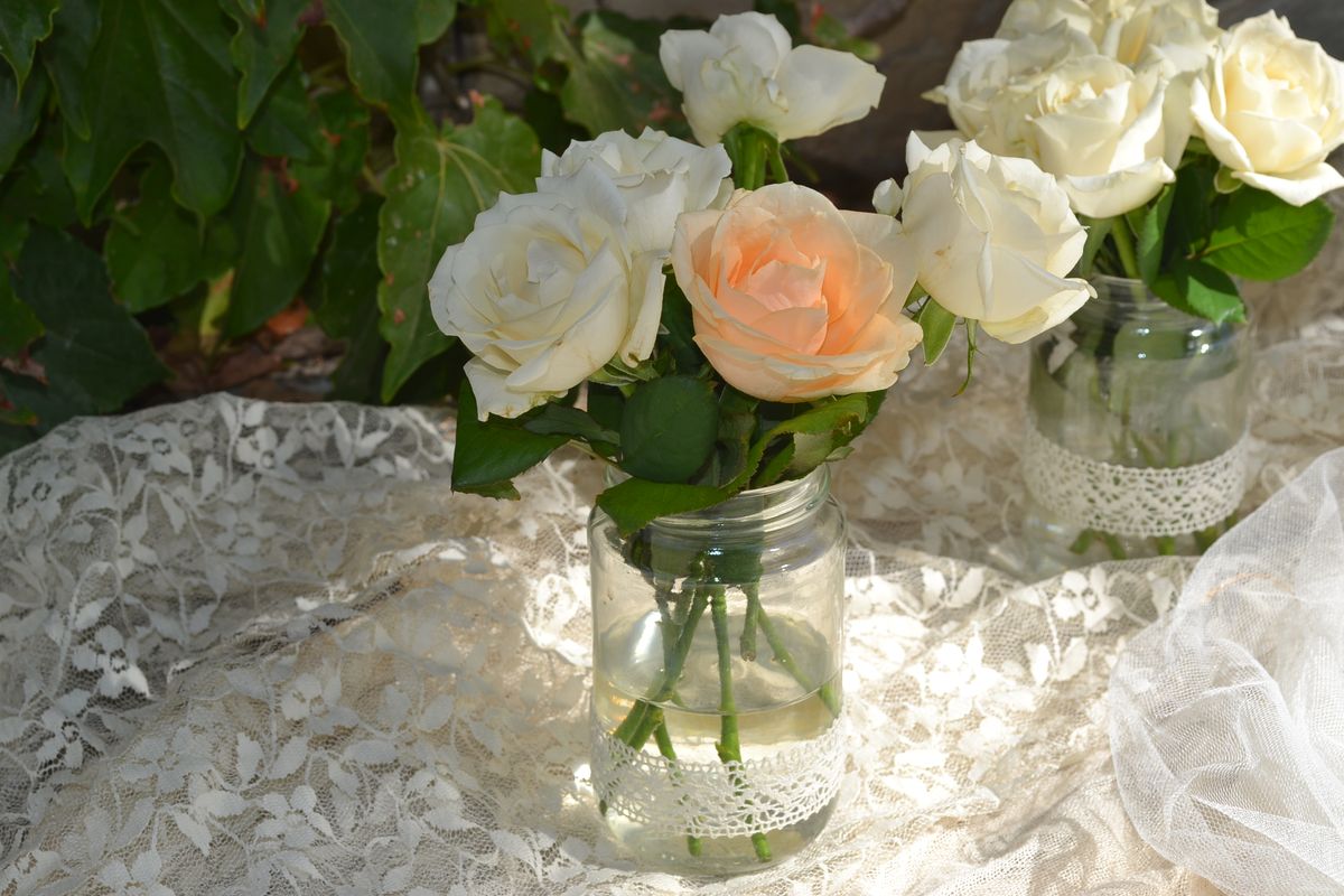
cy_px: 448
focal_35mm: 72
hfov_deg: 28.1
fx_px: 2688
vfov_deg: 18.9
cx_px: 672
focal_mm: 48
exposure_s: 1/200
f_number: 9
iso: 100
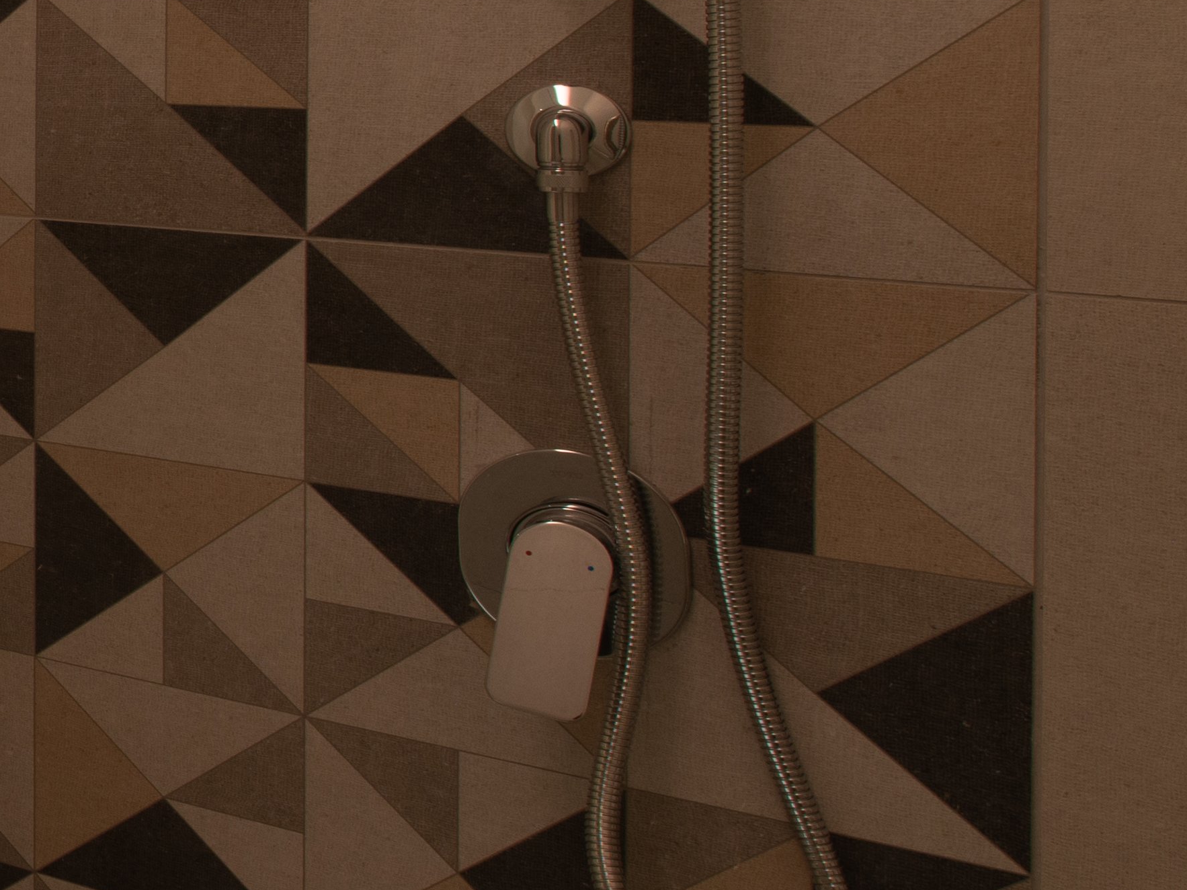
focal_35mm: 55
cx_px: -1169
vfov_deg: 25.8
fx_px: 1886
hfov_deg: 19.5
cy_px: 103
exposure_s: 1
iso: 160
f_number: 11
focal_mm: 14
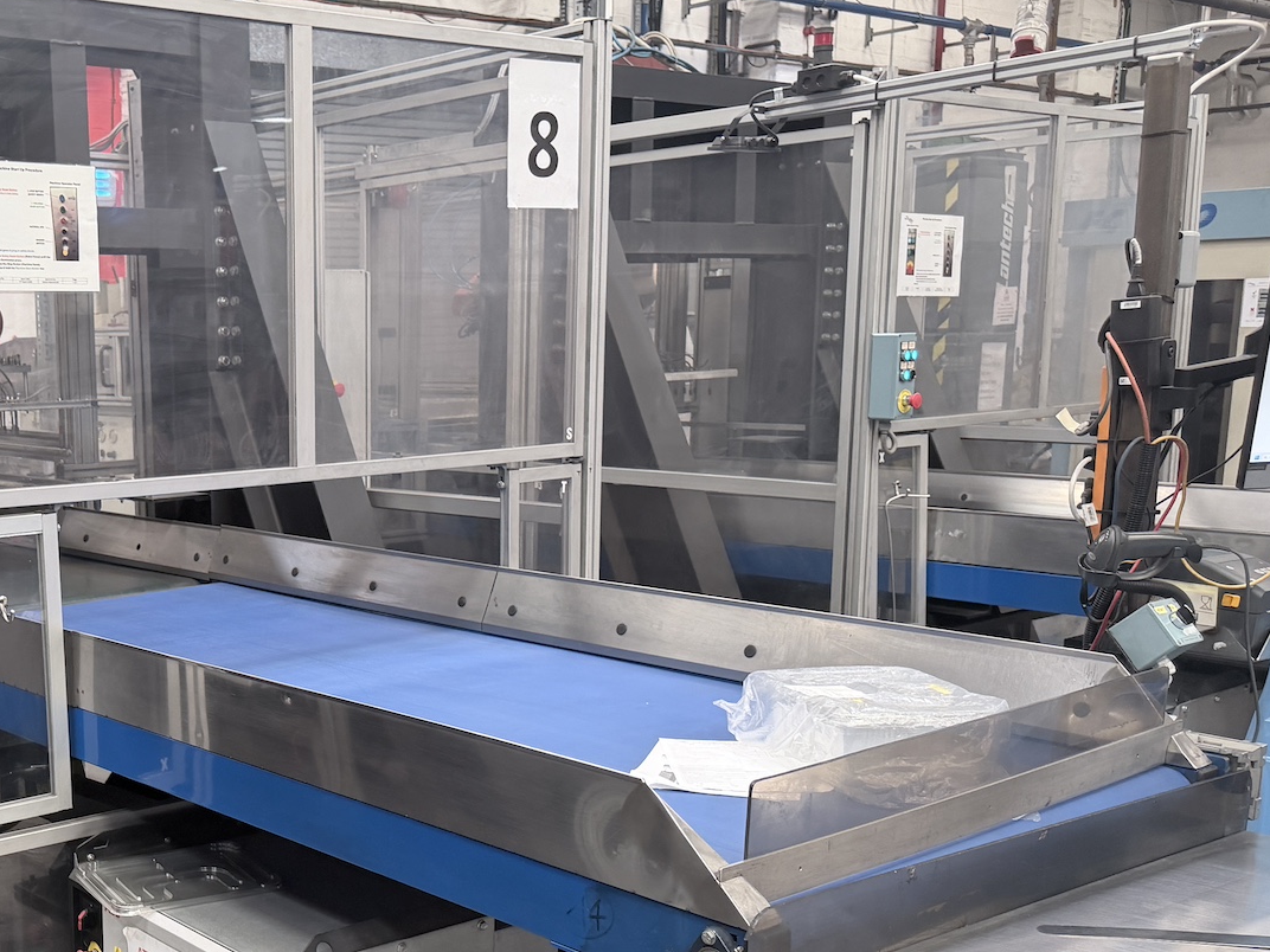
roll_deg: +1.4
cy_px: 630
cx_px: 242
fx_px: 1578
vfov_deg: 33.3
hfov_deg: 41.8
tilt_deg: -11.4
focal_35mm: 43
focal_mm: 6.76
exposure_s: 1/121
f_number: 1.78
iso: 200
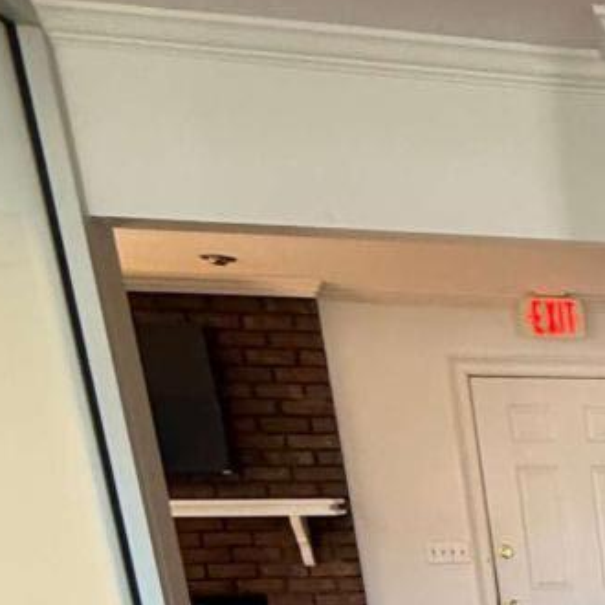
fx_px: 1186
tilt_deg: -13.8
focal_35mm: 60
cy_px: 842
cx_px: 1045
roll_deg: +0.3
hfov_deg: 21.0
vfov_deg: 24.1
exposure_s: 1/60
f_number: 2.2
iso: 200
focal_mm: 2.22
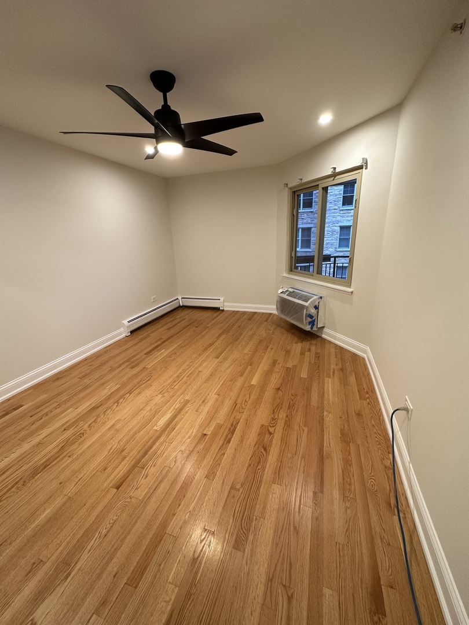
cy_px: 312
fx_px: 253
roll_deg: +1.7
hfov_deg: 85.7
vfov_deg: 102.1
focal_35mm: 14
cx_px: 234
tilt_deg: -16.3
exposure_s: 1/60
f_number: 2.2
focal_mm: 2.22
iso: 160
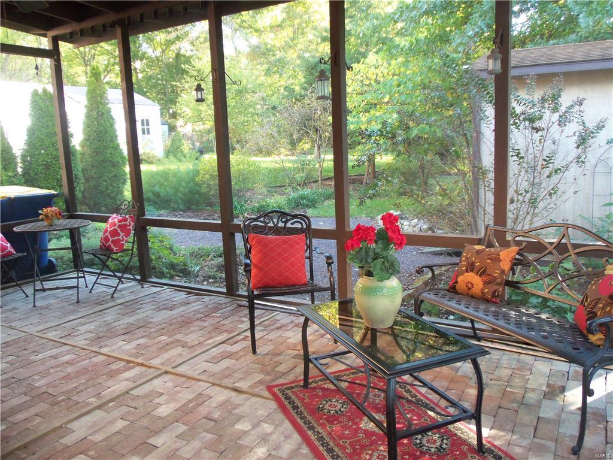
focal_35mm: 29
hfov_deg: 61.7
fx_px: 514
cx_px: 306
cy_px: 230
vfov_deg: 48.2
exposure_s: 1/30
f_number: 3.4
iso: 200
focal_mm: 5.2
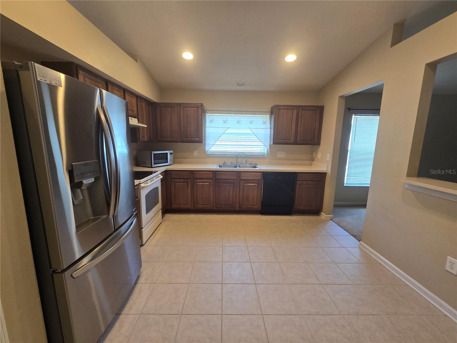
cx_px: 228
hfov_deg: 106.2
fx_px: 172
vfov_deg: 89.9
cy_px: 172
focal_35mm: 13
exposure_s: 1/60
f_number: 2.2
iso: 125
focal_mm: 2.2
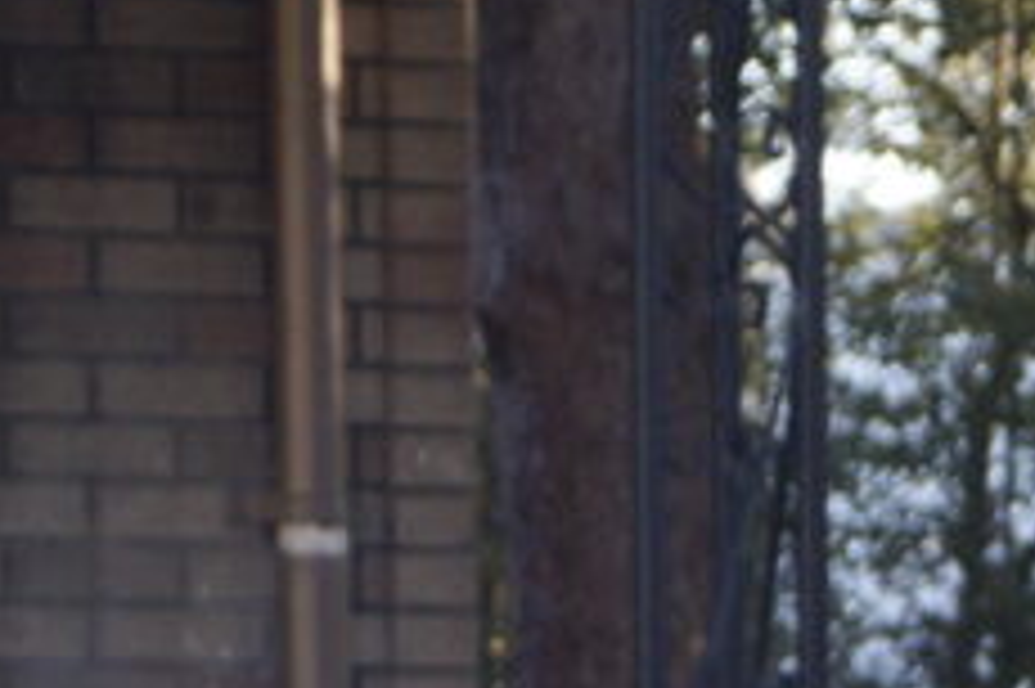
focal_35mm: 274
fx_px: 7860
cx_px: -770
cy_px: 834
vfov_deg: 5.0
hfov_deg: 7.3
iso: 400
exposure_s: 1/160
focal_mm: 35
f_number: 5
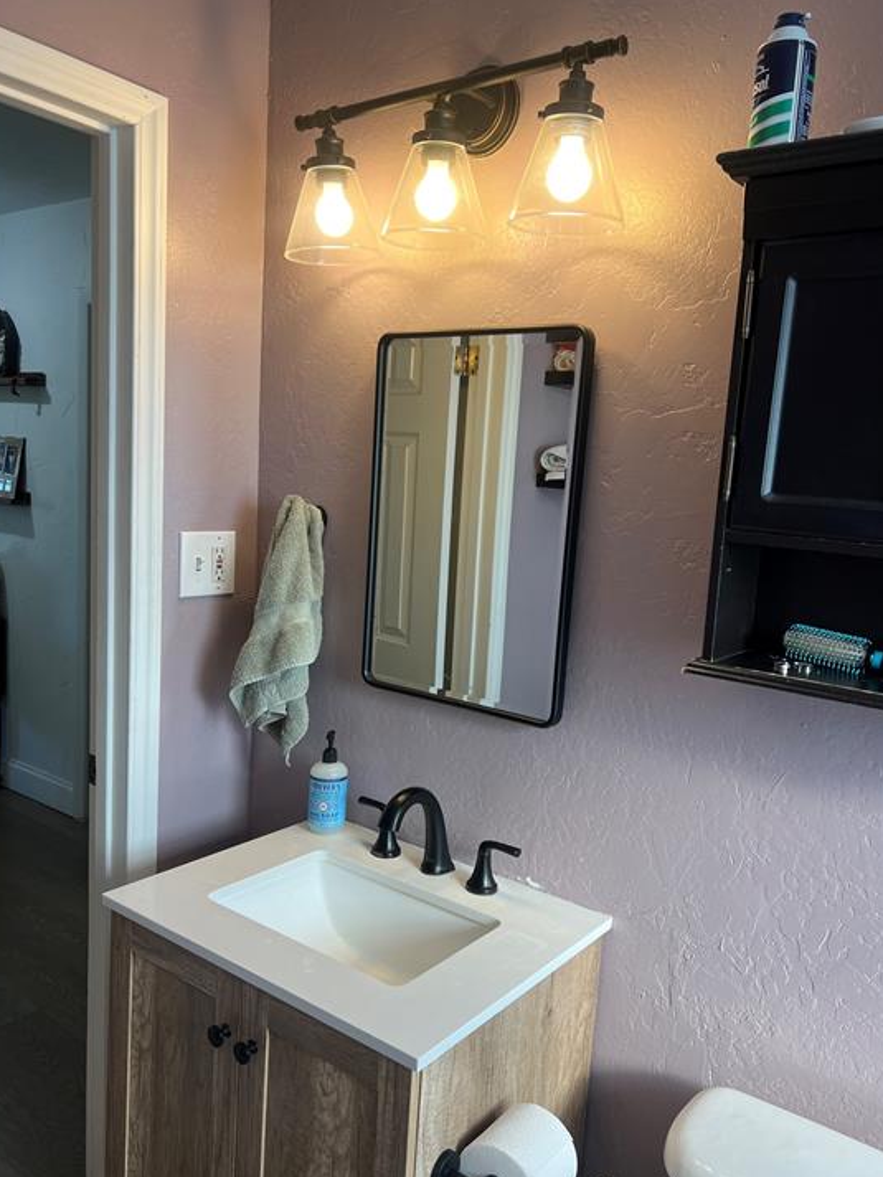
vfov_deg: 63.4
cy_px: 603
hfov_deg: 49.8
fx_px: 952
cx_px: 456
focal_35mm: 28
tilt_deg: -4.5
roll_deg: -3.8
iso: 32
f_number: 1.5
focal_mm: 5.7
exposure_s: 1/120
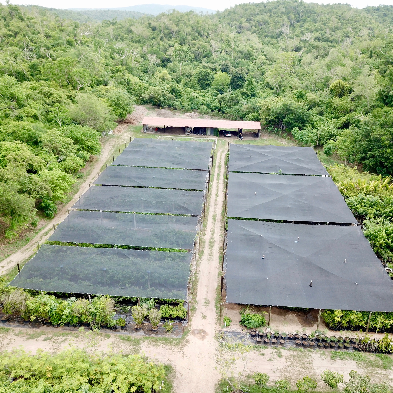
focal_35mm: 31
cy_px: 195
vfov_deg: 52.5
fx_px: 398
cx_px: 211
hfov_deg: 52.5
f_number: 2.2
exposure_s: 1/112
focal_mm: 4.73
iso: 100
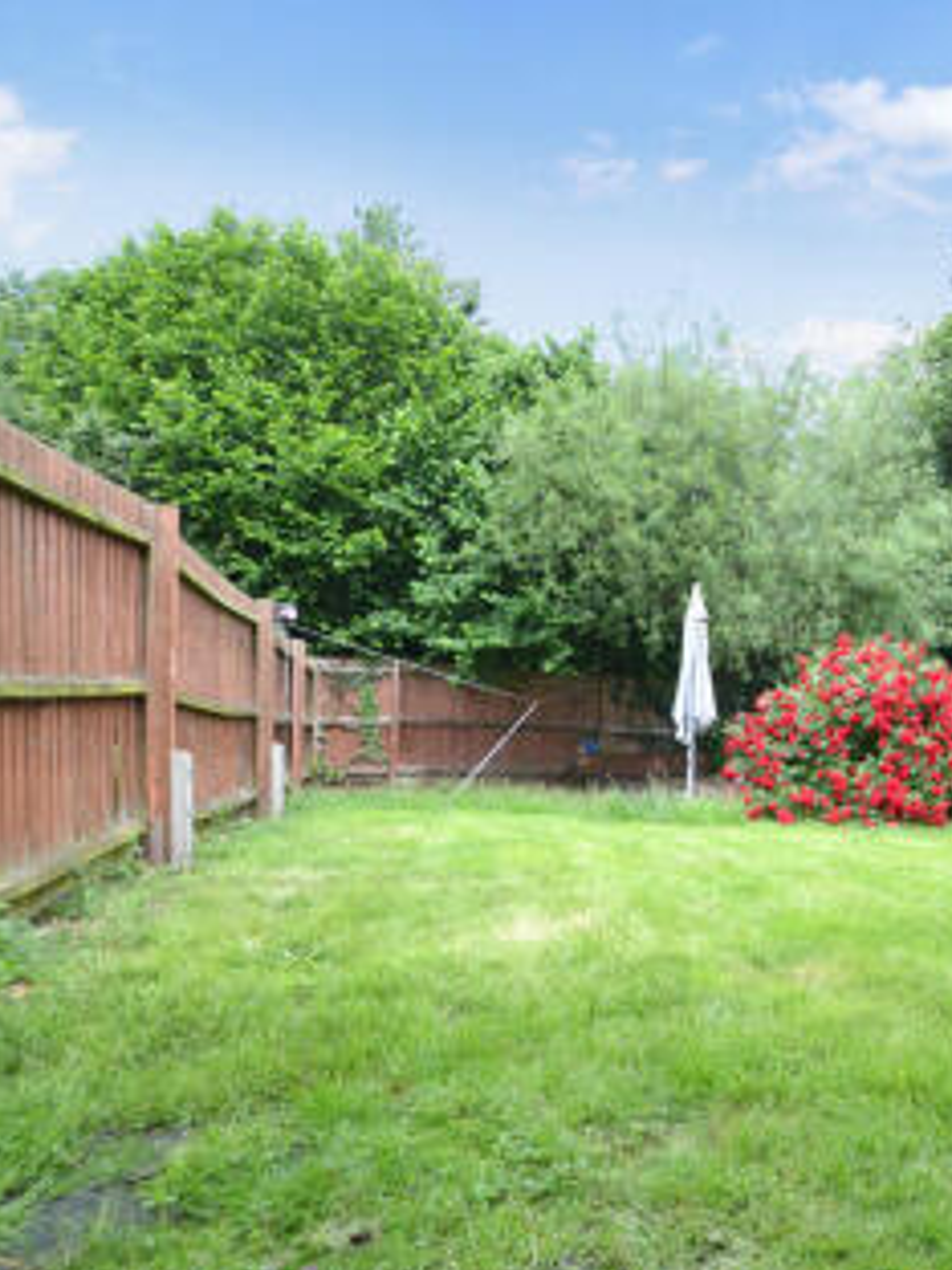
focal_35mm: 22
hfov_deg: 54.4
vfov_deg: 76.4
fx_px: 807
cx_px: 830
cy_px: 641
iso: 140
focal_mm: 10
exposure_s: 1/125
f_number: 5.6
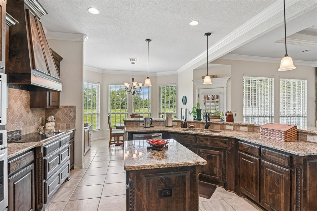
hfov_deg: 86.9
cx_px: 158
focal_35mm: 19
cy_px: 106
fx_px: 167
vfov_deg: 64.5
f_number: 8
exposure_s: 1/40
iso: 400
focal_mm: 19
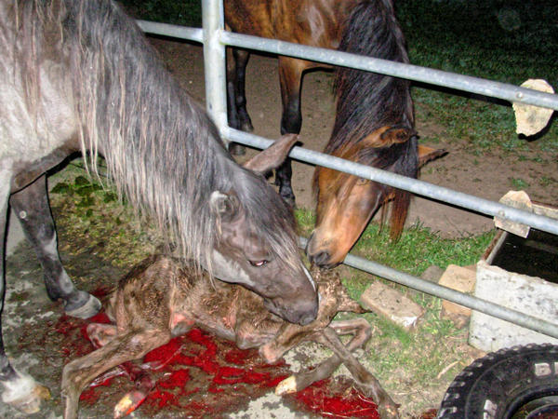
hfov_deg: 49.0
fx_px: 613
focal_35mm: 38
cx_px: 279
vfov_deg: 37.7
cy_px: 210
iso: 200
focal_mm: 6.3
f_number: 2.9
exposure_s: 1/128
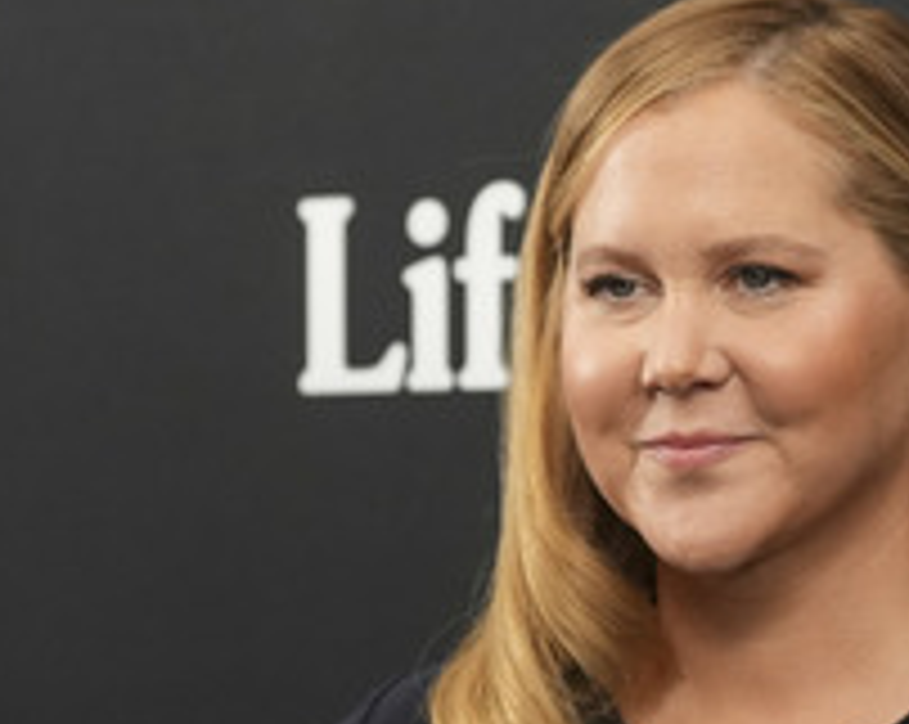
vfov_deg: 6.2
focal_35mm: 247
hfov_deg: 7.8
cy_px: 594
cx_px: 518
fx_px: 6635
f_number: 5
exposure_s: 1/400
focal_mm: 118
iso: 5000
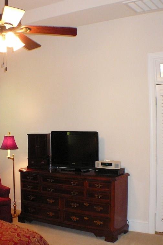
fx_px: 428
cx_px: 73
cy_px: 123
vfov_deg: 31.9
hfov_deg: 21.6
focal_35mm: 63
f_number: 3.2
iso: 320
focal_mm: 6.7
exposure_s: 1/30
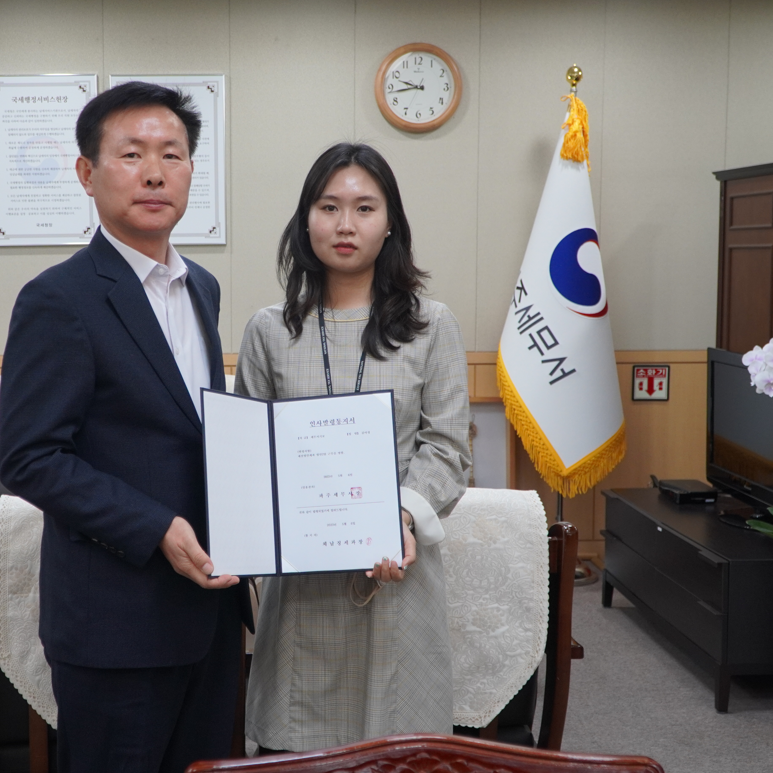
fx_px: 1162
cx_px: 251
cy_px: 369
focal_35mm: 46
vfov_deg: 36.8
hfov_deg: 36.4
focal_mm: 22
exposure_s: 1/160
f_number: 4
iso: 640
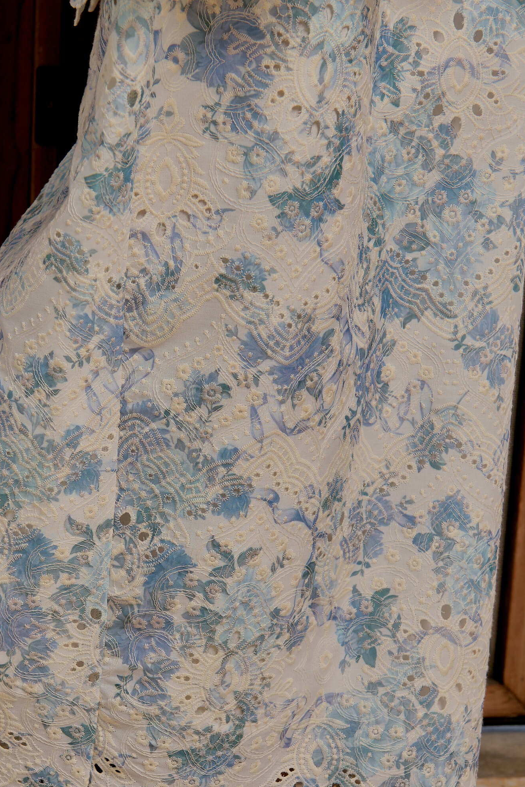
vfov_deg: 26.2
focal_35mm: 77
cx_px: 165
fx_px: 1684
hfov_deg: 17.7
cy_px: 518
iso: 200
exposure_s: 1/125
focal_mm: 38
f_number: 6.3
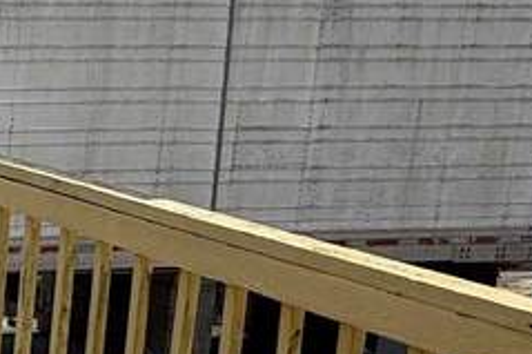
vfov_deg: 17.4
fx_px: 1152
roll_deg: -0.3
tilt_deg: -9.9
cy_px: 240
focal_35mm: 78
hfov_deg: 17.3
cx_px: -574
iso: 50
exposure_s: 1/3663
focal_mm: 2.22
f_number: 2.2
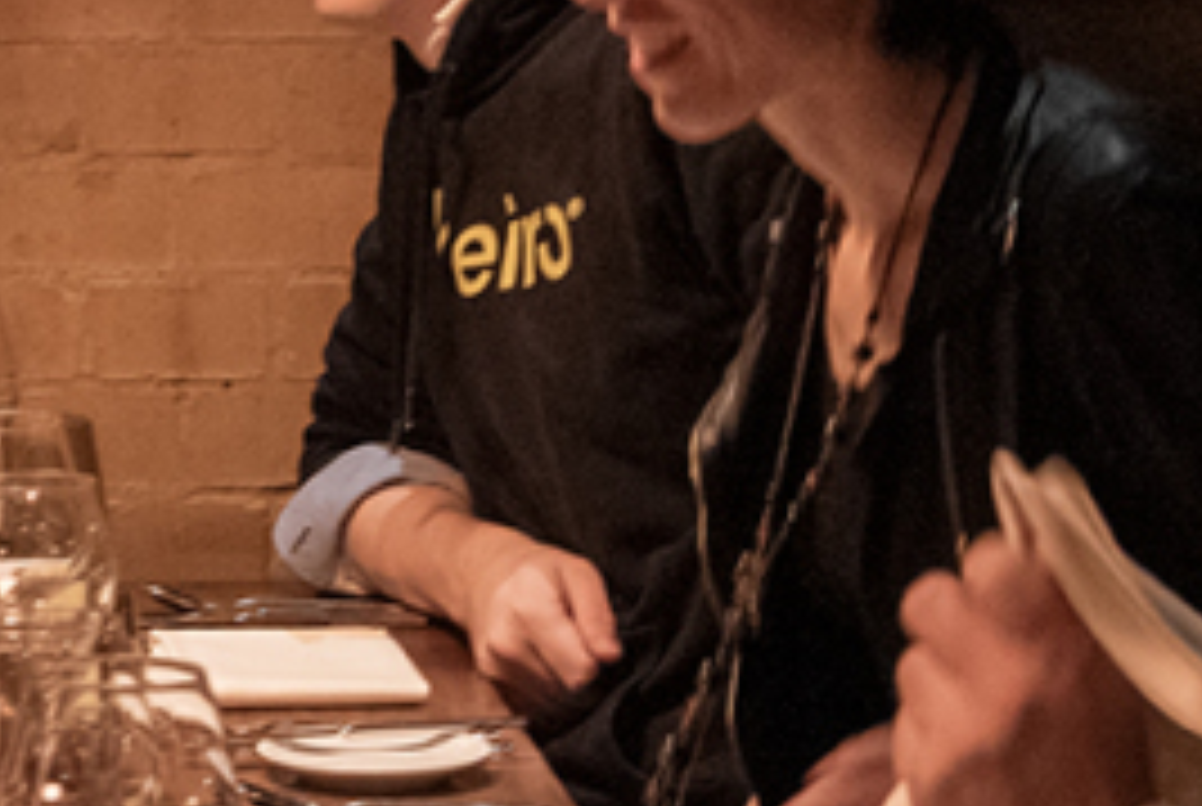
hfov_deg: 10.0
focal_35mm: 202
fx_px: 6756
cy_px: 590
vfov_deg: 6.8
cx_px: -279
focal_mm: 36
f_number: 4.5
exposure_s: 1/40
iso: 2000
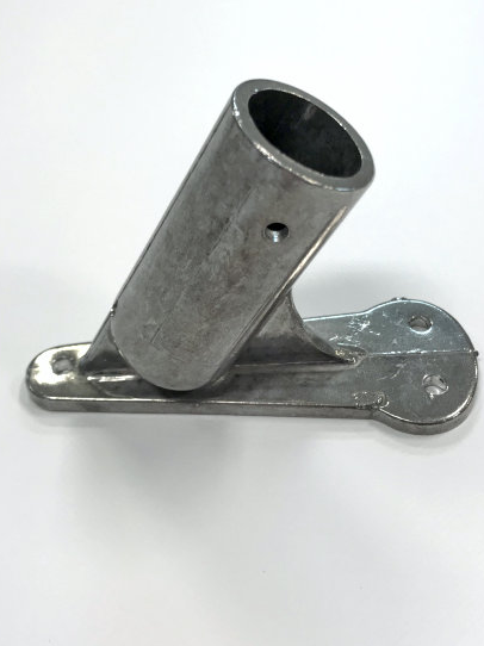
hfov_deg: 45.4
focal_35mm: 31
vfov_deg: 58.2
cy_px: 290
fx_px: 578
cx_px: 250
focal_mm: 3.99
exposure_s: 1/100
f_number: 1.8
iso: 40
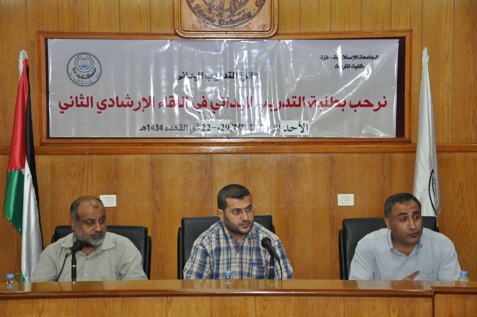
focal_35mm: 93
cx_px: 238
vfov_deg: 14.7
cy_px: 158
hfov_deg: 21.9
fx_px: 1231
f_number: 5.3
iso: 800
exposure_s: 1/60
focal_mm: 62
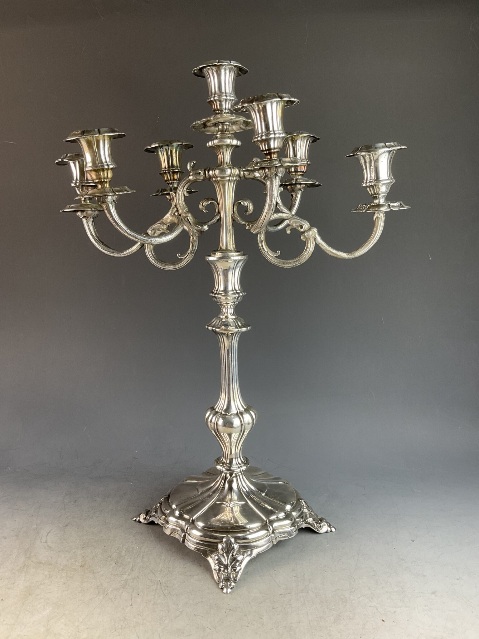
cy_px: 320
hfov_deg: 48.2
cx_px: 240
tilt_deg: -13.5
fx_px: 535
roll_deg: -0.8
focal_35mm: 29
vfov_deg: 61.7
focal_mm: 3
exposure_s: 1/100
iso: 64
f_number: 1.8
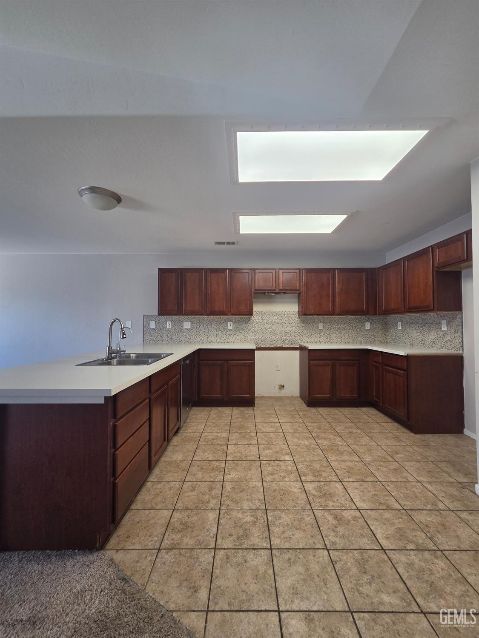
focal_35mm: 13
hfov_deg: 89.9
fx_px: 240
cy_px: 319
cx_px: 240
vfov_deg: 106.2
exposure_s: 1/120
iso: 125
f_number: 2.2
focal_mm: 2.2
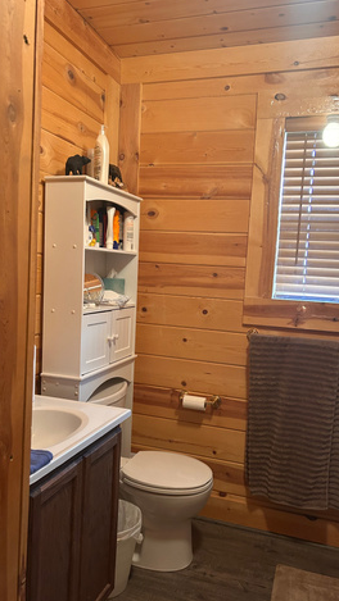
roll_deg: -2.5
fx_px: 463
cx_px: 171
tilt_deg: -3.8
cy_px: 302
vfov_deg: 66.1
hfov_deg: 40.2
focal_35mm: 29
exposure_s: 1/60
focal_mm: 5.7
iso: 400
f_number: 1.5
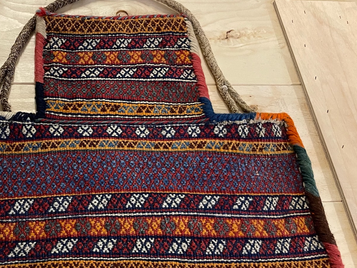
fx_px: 454
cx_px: 73
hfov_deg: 41.2
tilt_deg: -62.8
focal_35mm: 44
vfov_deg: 32.6
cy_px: 181
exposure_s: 1/50
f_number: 1.6
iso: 320
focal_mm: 4.2
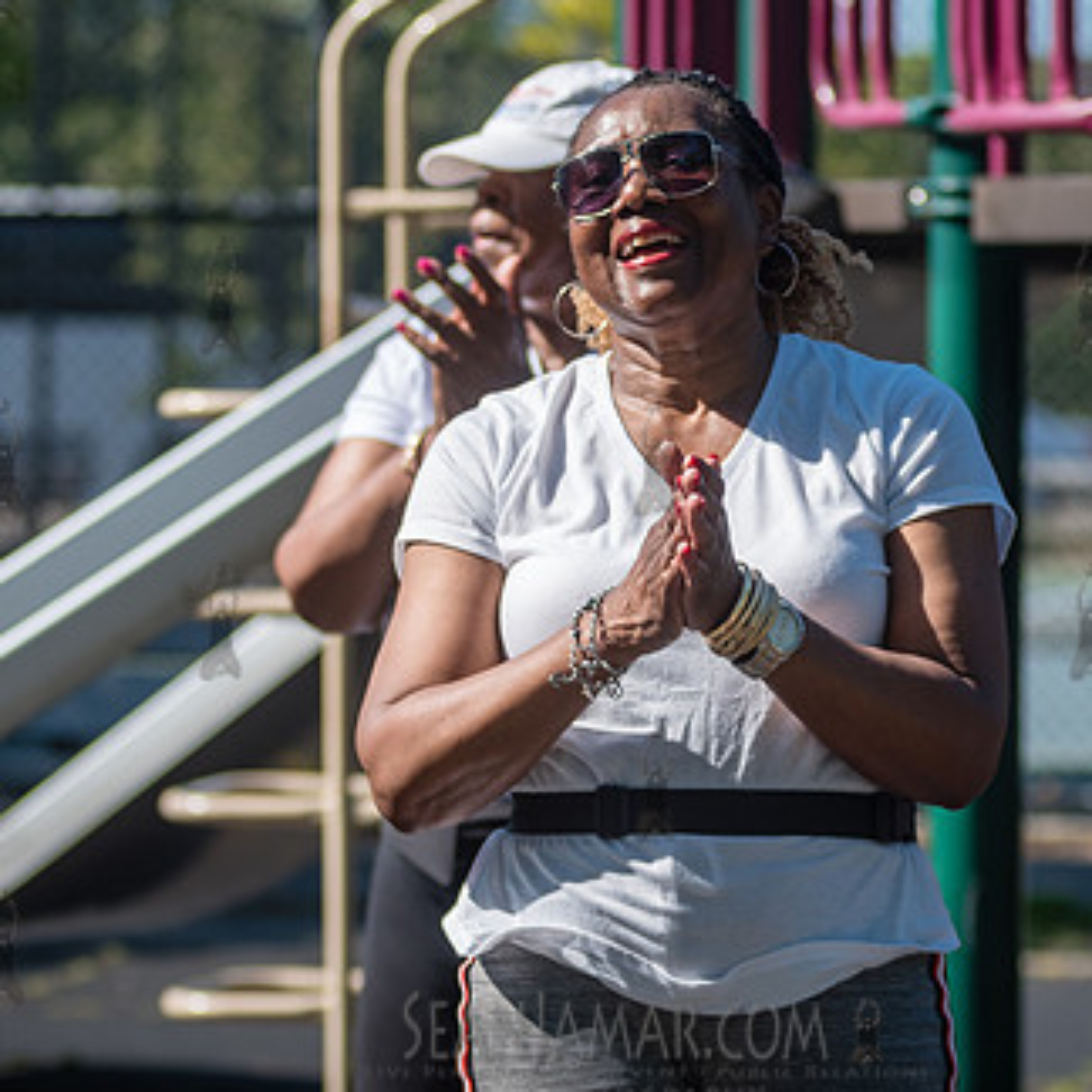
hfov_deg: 8.0
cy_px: 520
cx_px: 507
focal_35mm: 219
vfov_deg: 8.0
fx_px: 7816
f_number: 3.5
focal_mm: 100
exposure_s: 1/2500
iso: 200
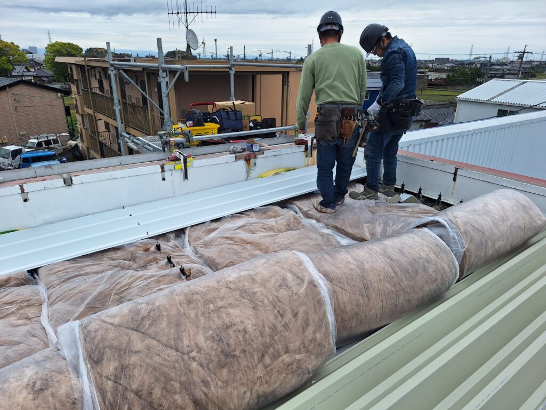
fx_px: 363
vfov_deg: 58.9
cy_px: 205
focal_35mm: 23
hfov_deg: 73.9
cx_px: 273
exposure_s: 1/2075
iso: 40
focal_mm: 5.54
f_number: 1.8
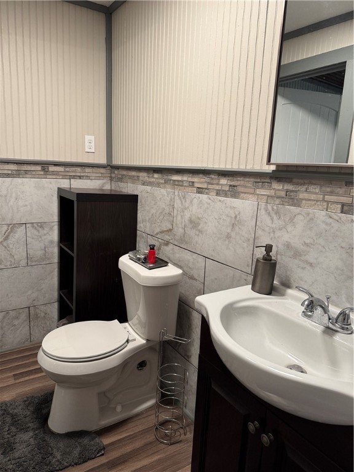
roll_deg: -1.9
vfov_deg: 71.6
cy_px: 236
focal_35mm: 24
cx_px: 177
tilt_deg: -10.0
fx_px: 327
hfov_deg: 56.8
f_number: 1.78
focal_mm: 6.76
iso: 160
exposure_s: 1/60
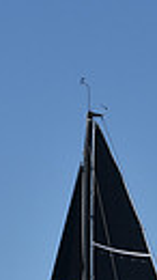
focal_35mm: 403
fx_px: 2986
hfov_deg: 3.0
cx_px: 81
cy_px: 435
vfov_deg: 5.3
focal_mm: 86
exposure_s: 1/800
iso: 250
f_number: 8
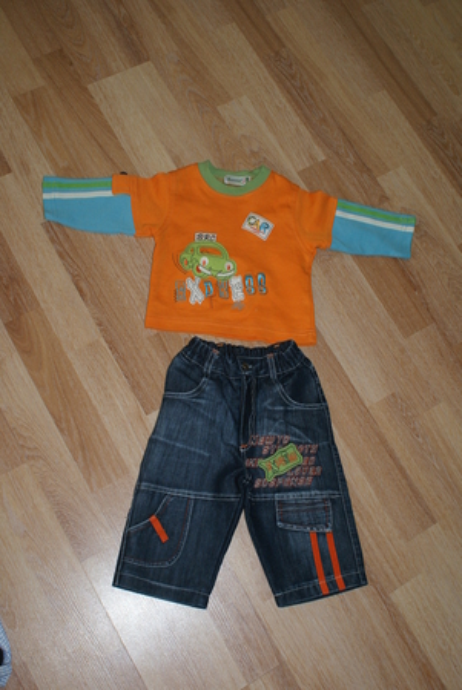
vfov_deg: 49.5
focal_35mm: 39
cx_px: 231
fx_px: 749
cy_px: 345
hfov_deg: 34.3
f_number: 5.6
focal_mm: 26
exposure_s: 1/60
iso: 400
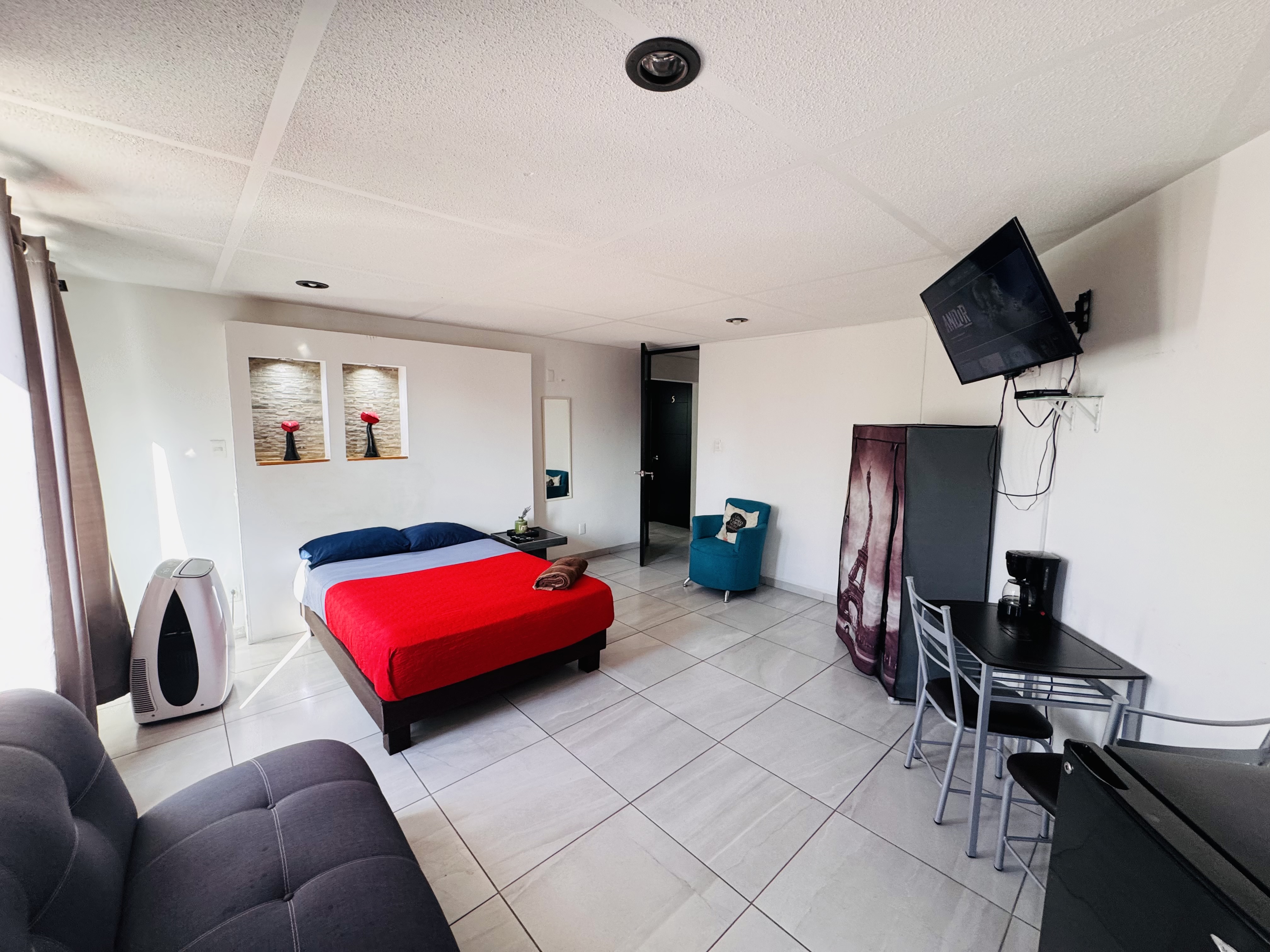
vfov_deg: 85.7
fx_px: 514
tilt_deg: -5.8
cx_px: 635
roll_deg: -0.5
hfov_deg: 102.1
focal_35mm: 14
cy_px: 476
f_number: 2.2
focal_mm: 2.22
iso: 200
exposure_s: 1/99
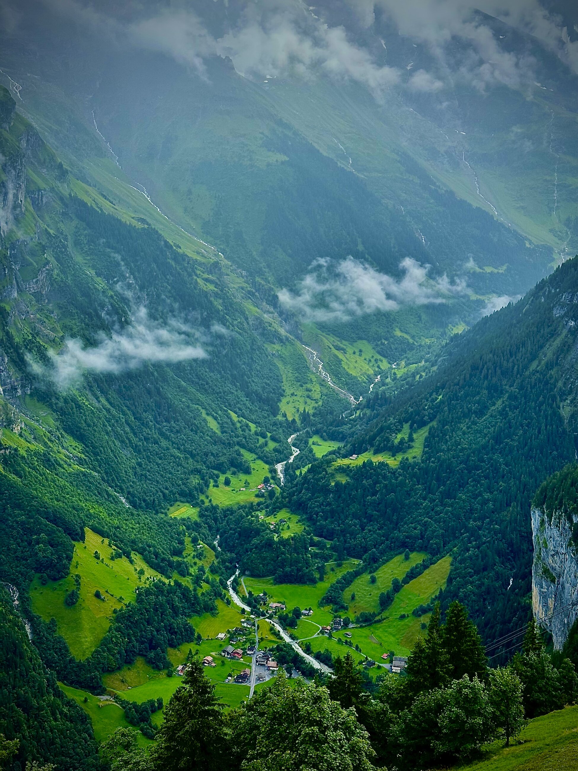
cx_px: 289
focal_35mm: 48
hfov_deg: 30.3
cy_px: 386
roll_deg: -1.3
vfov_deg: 39.7
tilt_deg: -8.3
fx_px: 1069
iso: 64
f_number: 1.78
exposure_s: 1/1227
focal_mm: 6.86
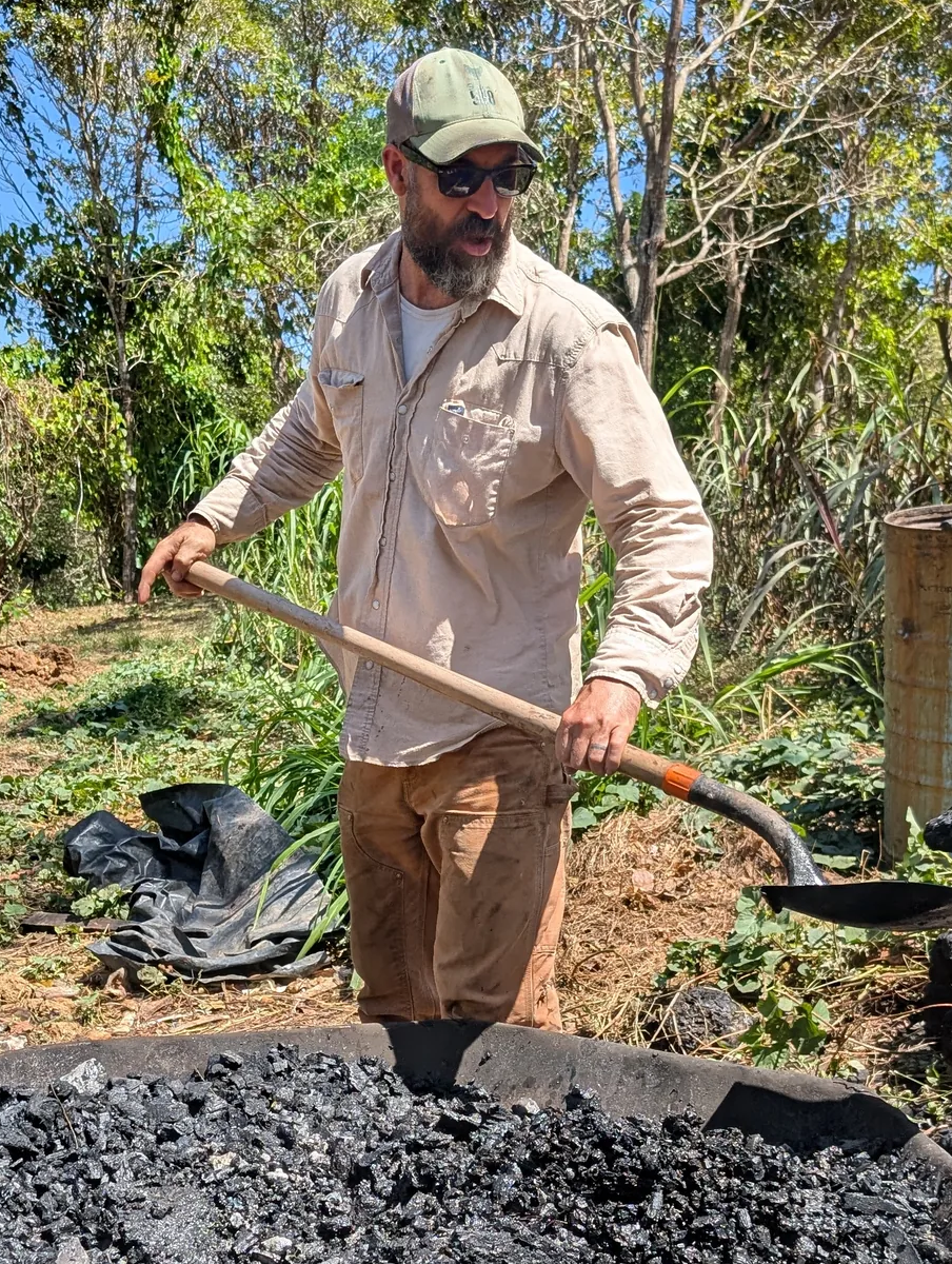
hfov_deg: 30.3
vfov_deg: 38.7
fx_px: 1755
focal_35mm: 48
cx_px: 498
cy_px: 935
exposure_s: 1/684
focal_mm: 6.9
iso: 18
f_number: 1.68
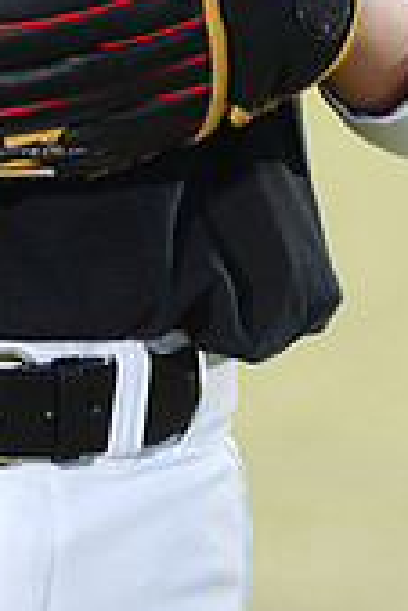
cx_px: 27
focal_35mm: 685
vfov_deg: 3.0
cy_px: -390
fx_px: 11620
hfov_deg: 2.0
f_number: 4.5
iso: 64
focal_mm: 200
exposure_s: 1/250
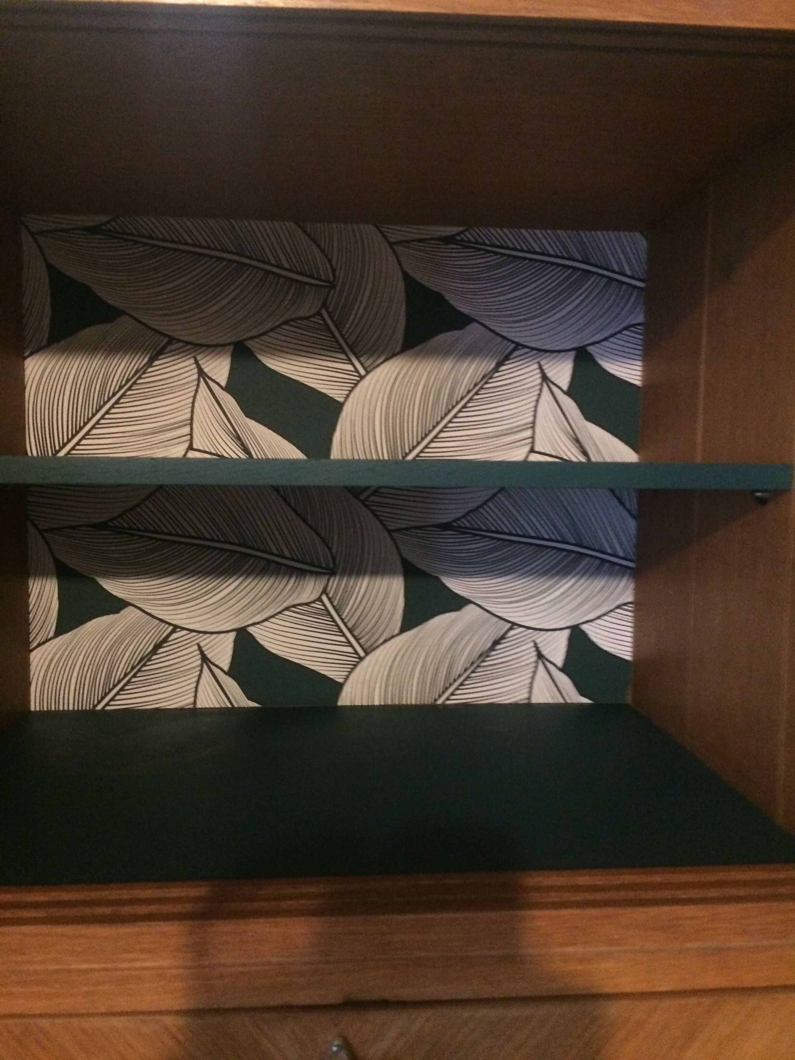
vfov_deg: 61.7
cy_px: 530
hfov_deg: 48.2
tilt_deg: -6.3
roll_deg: -0.1
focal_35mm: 29
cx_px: 398
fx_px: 888
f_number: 2.2
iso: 400
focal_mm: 4.15
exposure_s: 1/17
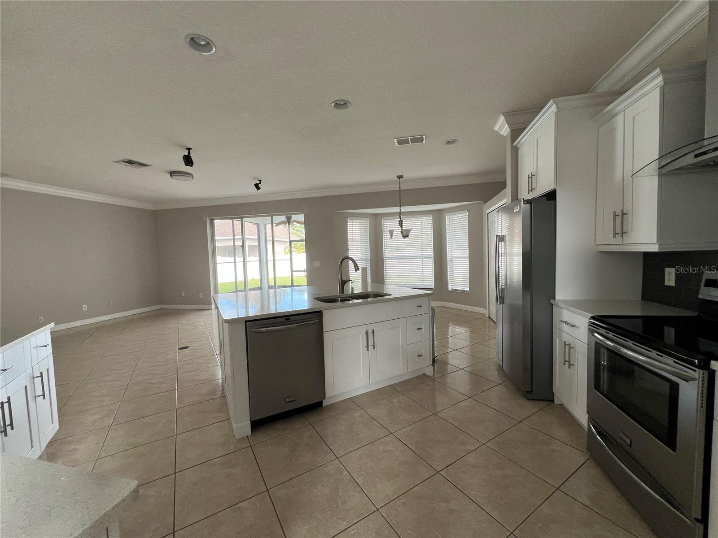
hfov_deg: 106.2
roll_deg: +1.8
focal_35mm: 13
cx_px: 359
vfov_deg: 89.9
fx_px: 270
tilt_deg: -3.2
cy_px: 269
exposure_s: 1/99
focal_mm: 1.57
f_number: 1.8
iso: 80
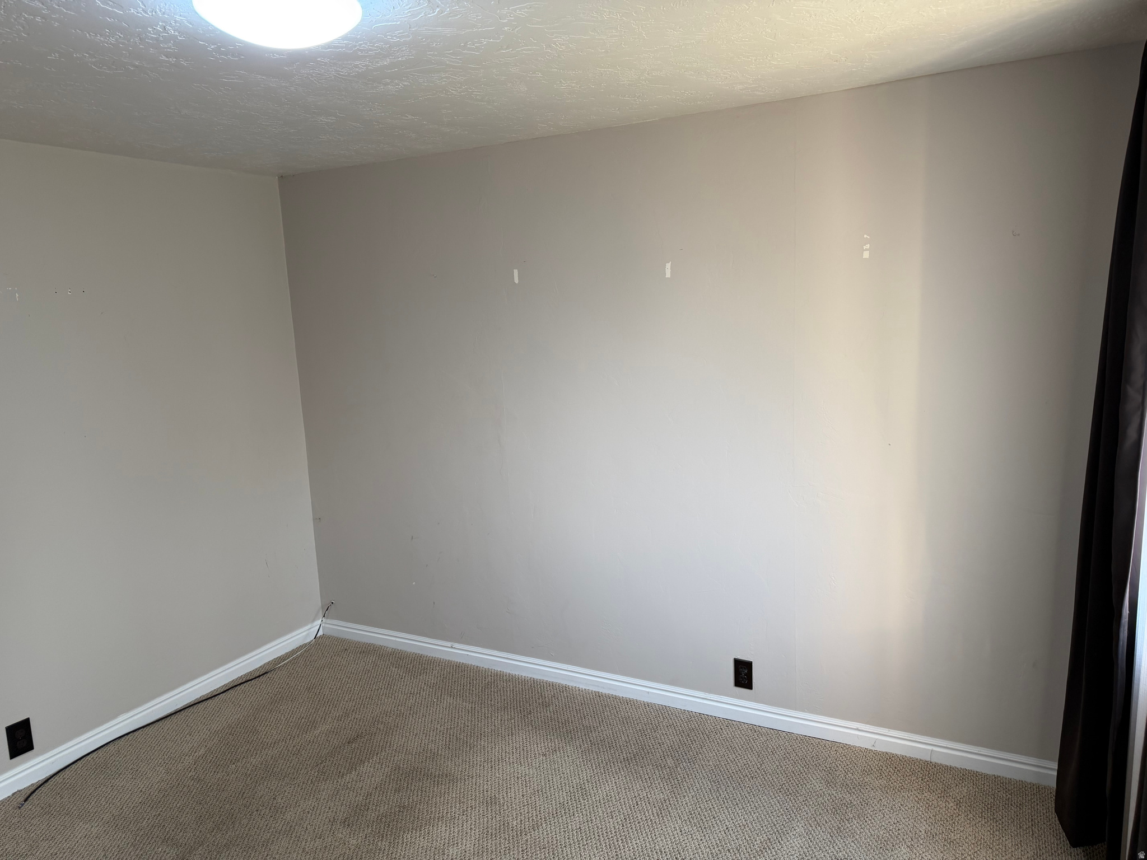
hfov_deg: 71.6
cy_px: 430
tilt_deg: -9.6
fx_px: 795
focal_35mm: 24
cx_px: 574
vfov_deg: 56.8
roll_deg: +3.0
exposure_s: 1/60
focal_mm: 6.76
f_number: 1.78
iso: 125
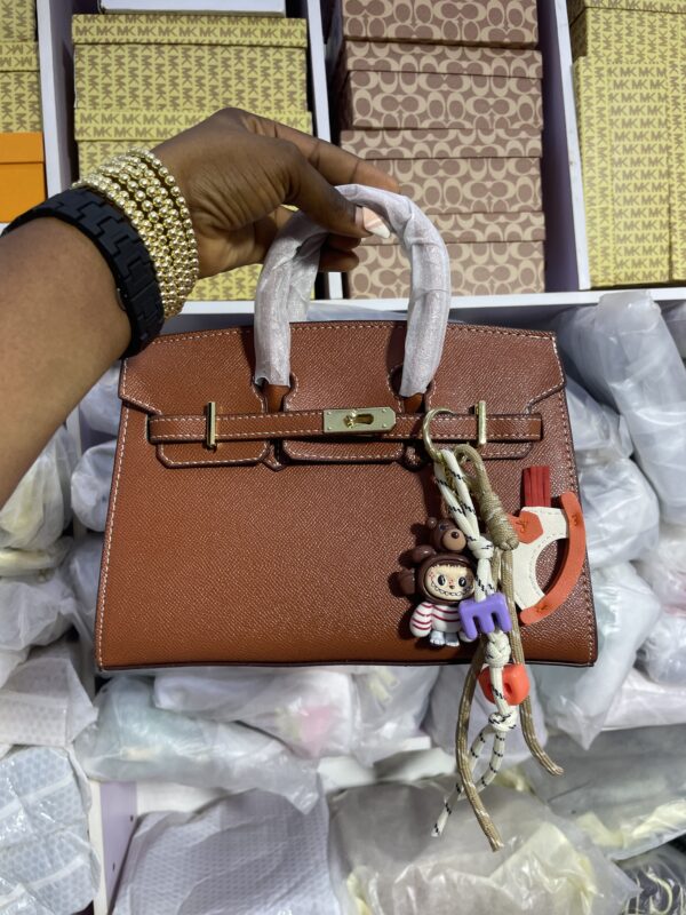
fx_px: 687
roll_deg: +4.4
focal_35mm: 26
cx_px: 343
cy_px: 458
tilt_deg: -1.8
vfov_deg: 67.3
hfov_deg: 53.1
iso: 32
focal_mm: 4.2
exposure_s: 1/114
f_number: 1.6
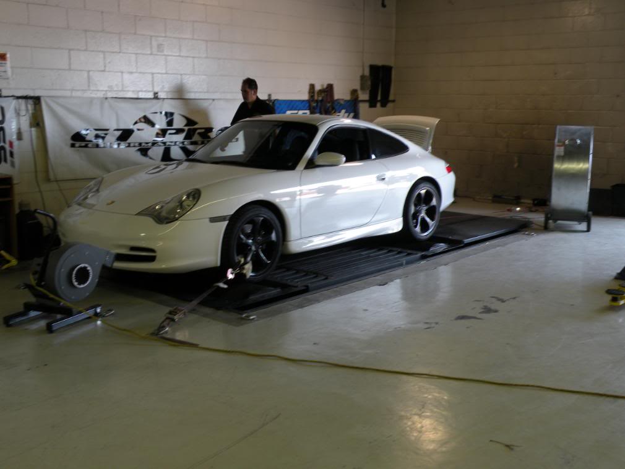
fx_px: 759
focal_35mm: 42
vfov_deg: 34.4
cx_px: 312
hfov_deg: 44.8
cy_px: 234
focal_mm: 7.4
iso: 64
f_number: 3.5
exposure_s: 1/15
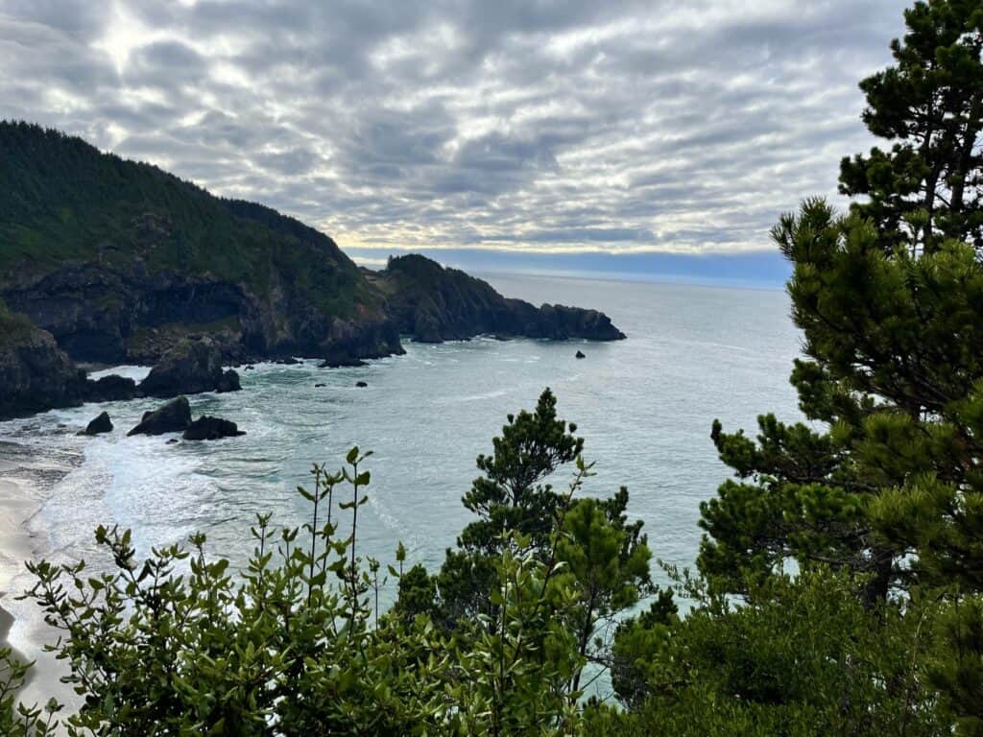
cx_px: 492
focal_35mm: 26
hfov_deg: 67.3
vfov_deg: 53.1
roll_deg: -3.6
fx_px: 738
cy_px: 368
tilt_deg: -8.7
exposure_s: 1/4149
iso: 50
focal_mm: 5.1
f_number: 1.6
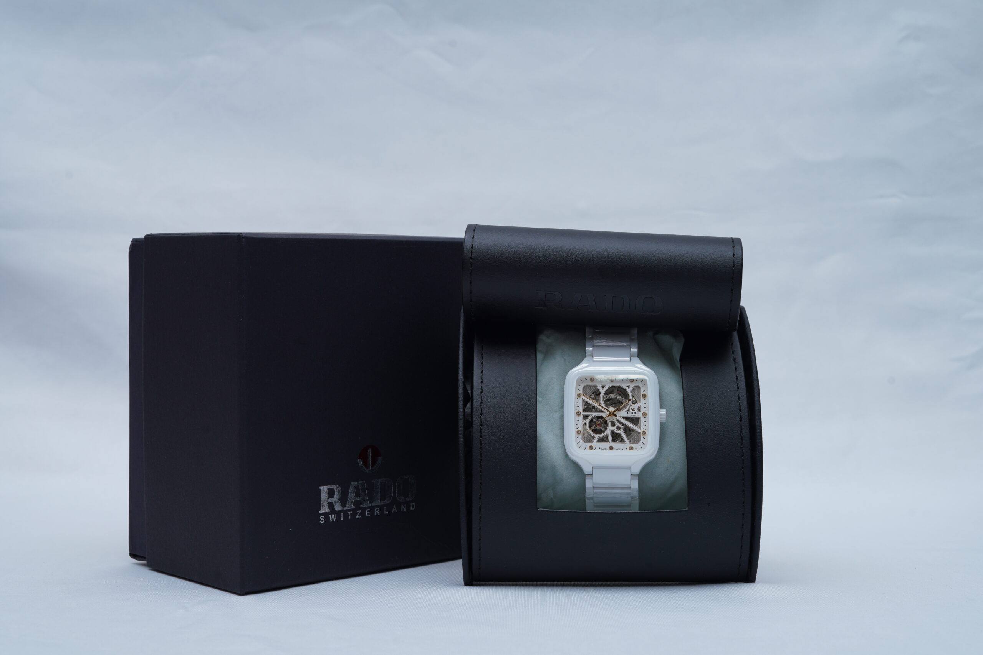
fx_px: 1365
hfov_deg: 39.6
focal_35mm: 50
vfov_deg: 27.0
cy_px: 328
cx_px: 492
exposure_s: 1/160
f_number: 9
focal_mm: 50
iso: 125
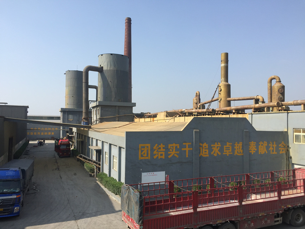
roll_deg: -1.5
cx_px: 152
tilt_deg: +1.9
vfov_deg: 48.2
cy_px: 114
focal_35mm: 29
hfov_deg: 61.7
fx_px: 256
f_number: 2.2
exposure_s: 1/1582
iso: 32
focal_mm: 4.15
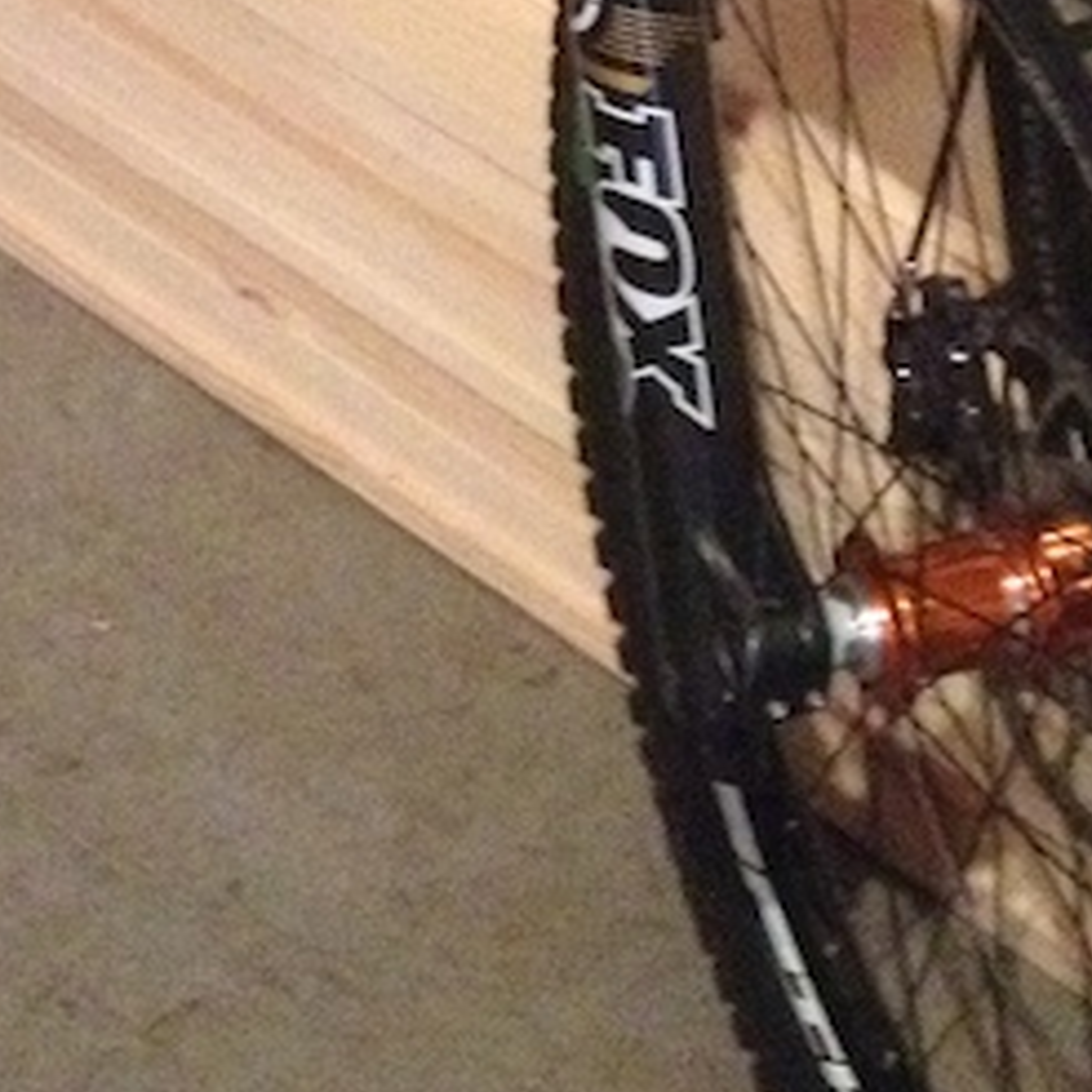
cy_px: -444
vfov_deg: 12.9
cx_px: 195
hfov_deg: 13.5
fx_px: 4604
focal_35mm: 129
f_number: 2.4
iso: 800
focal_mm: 4.28
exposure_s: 1/15
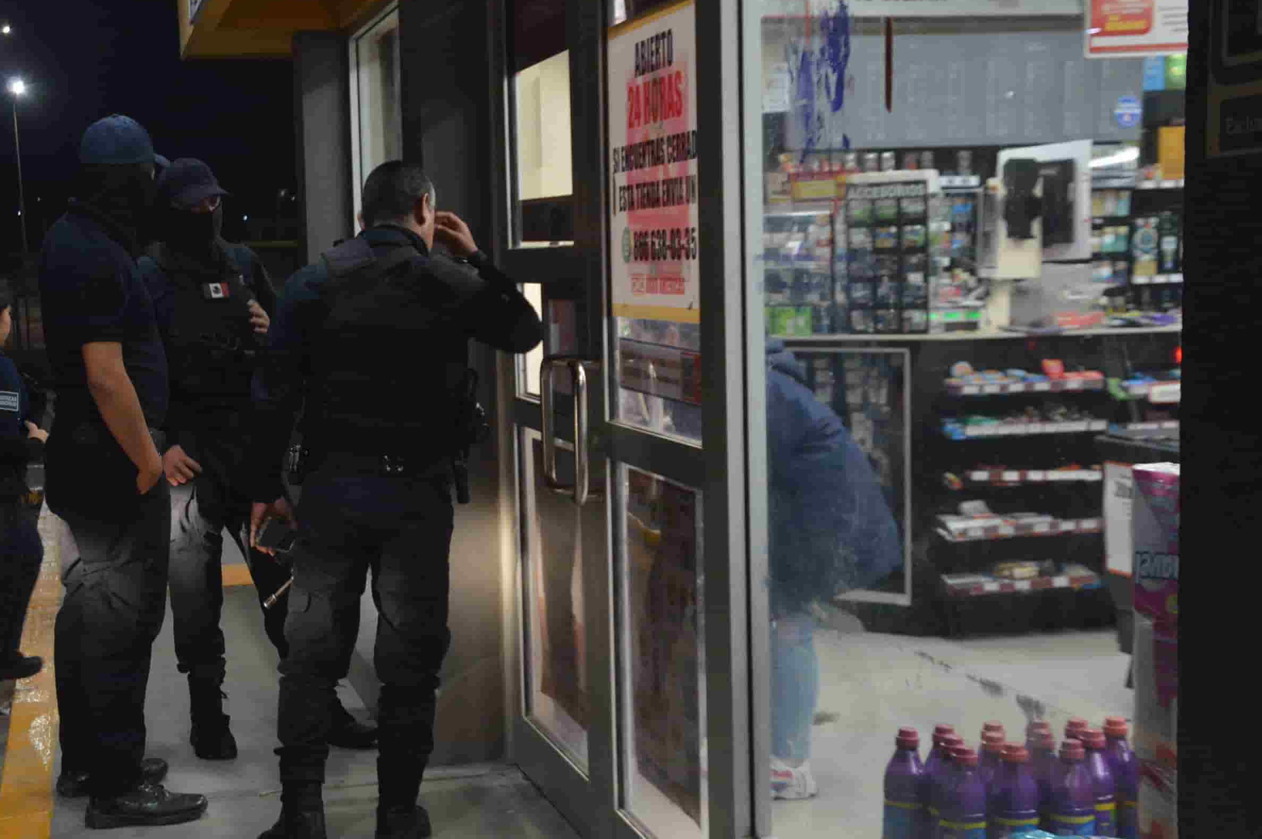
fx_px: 1996
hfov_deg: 34.9
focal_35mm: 57
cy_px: 439
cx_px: 463
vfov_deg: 23.7
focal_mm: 30
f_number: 4.2
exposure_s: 1/60
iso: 1250
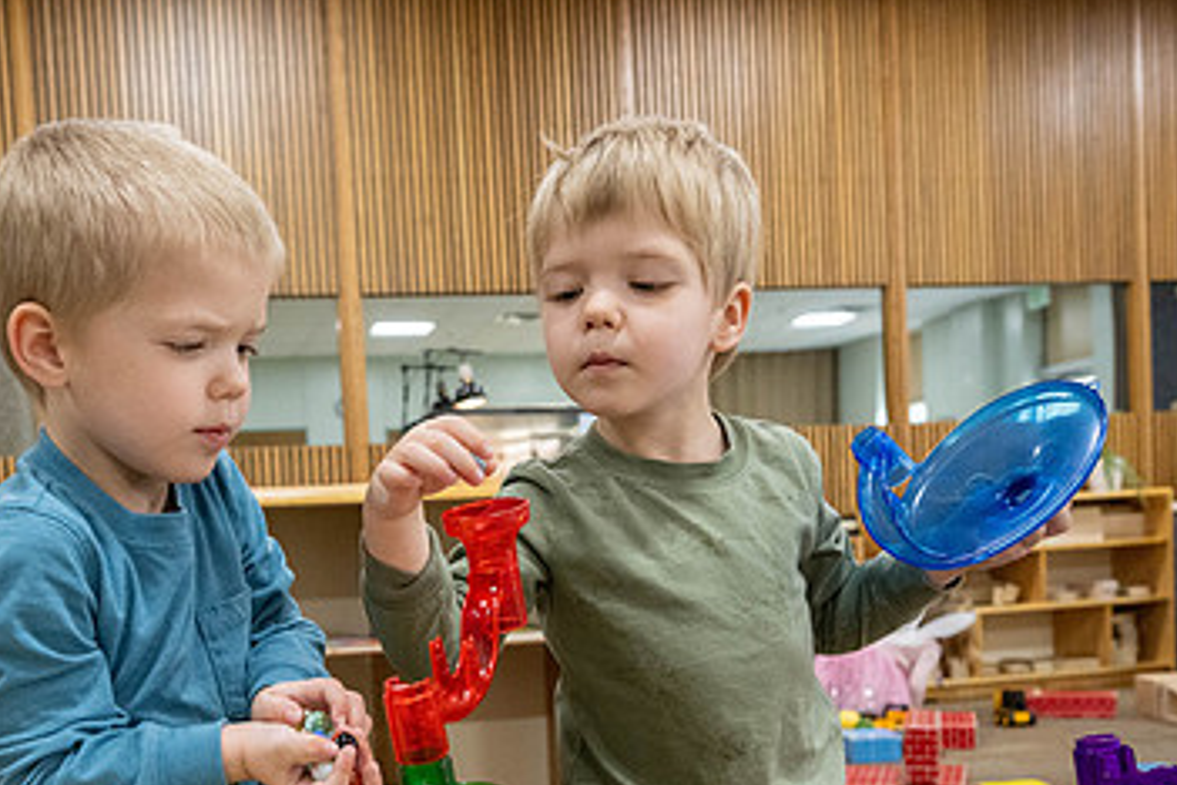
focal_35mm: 38
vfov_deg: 34.0
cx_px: 419
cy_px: 629
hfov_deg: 50.0
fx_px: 1242
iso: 3200
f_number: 4
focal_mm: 23
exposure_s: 1/320
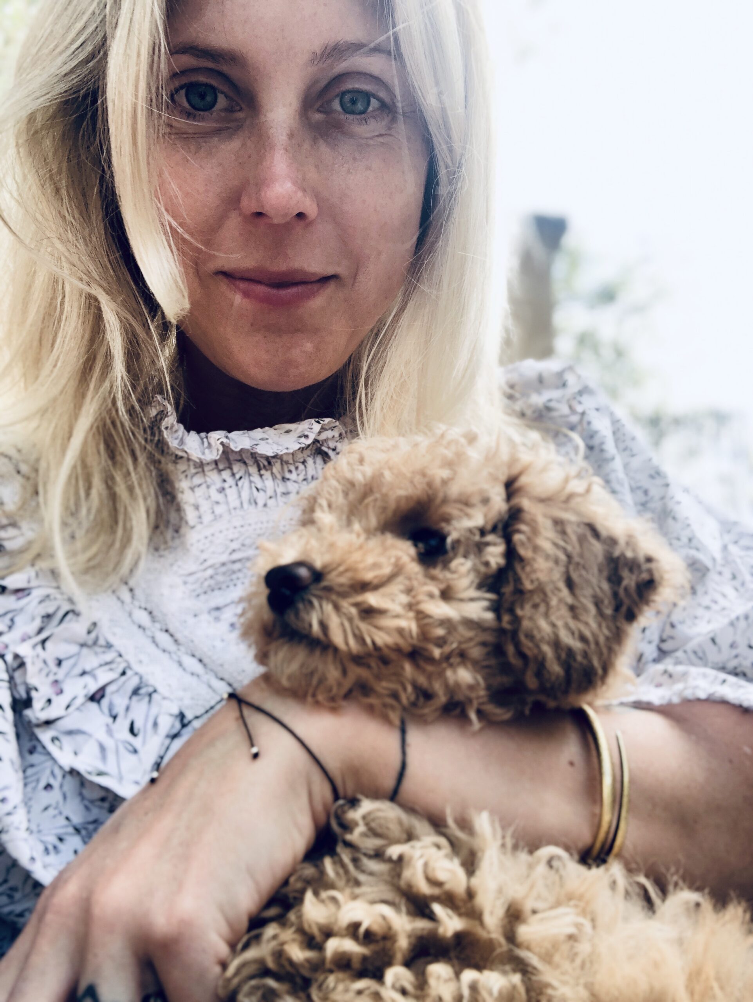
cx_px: 376
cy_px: 501
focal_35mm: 32
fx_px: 927
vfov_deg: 56.8
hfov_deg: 44.2
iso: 20
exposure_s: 1/60
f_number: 2.2
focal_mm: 2.87
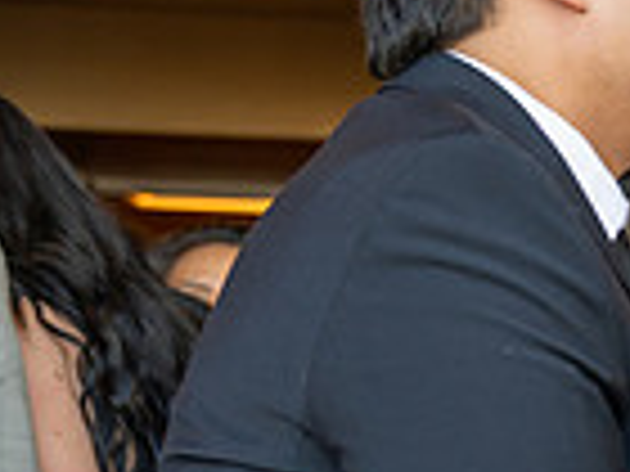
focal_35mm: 179
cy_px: 618
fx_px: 3258
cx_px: 1292
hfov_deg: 10.1
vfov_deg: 8.2
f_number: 4
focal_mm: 45
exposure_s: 1/200
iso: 250
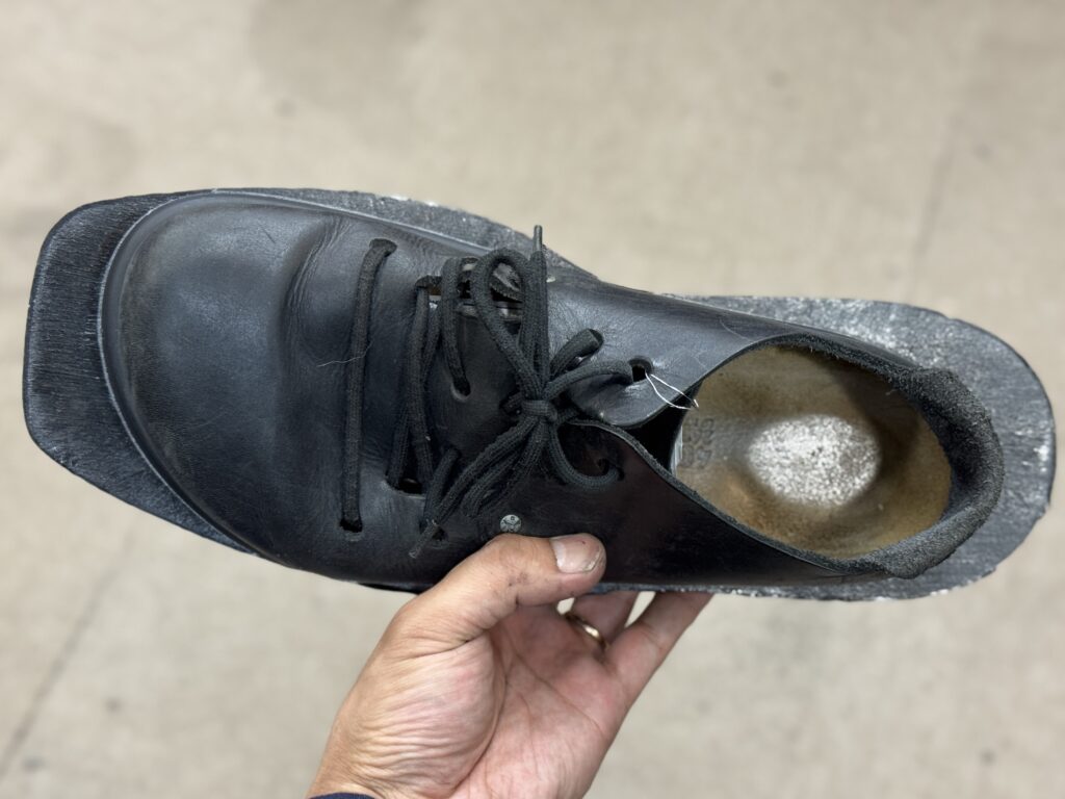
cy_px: 400
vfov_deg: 30.3
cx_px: 532
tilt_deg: -54.6
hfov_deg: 39.7
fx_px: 1477
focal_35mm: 48
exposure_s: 1/60
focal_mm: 6.76
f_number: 1.78
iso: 160
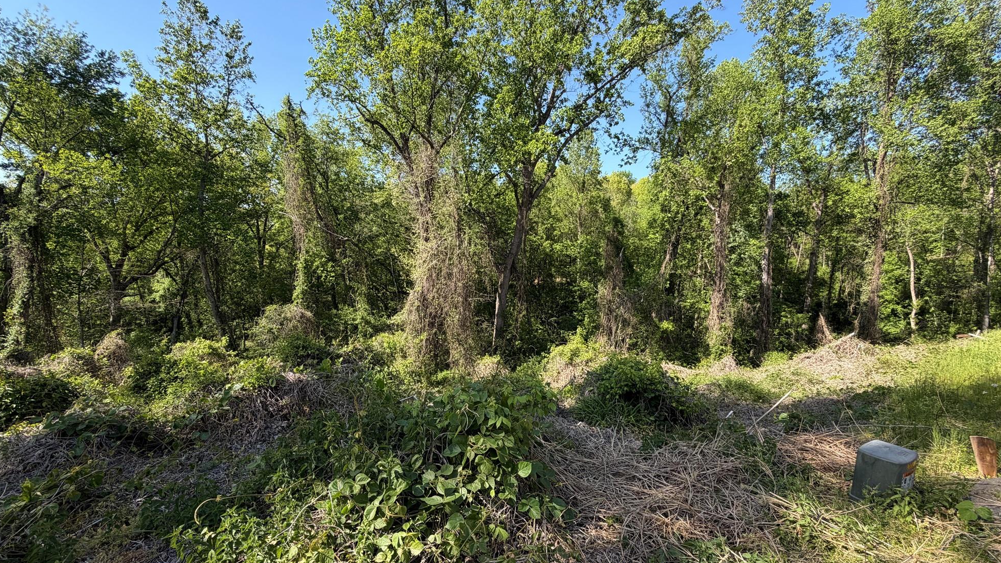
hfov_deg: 99.4
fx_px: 425
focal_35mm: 16
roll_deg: +0.2
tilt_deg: -7.2
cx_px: 495
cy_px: 314
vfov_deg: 66.9
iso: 50
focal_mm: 2.22
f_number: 2.2
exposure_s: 1/502
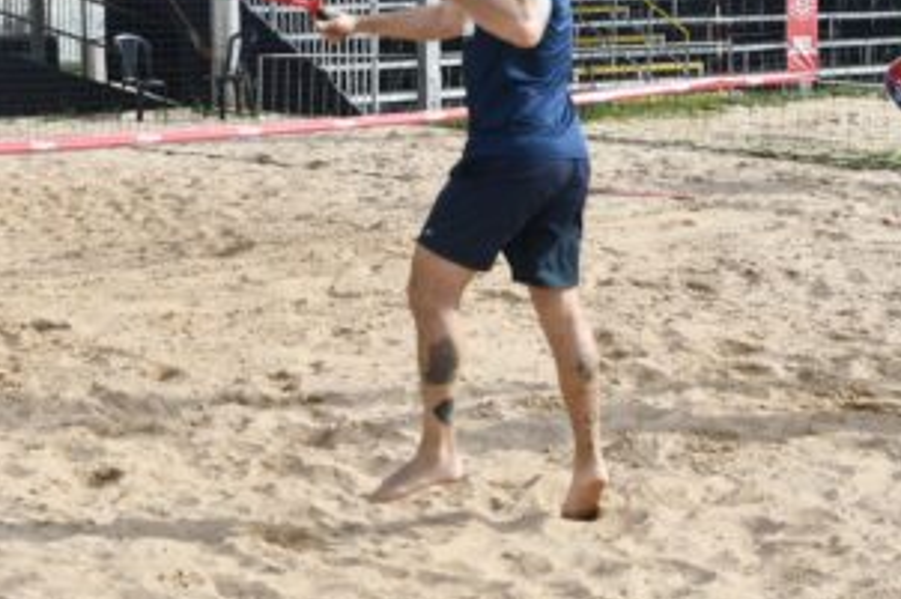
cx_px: 203
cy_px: 24
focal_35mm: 83
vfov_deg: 16.2
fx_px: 2076
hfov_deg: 24.2
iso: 200
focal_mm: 24
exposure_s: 1/320
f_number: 10
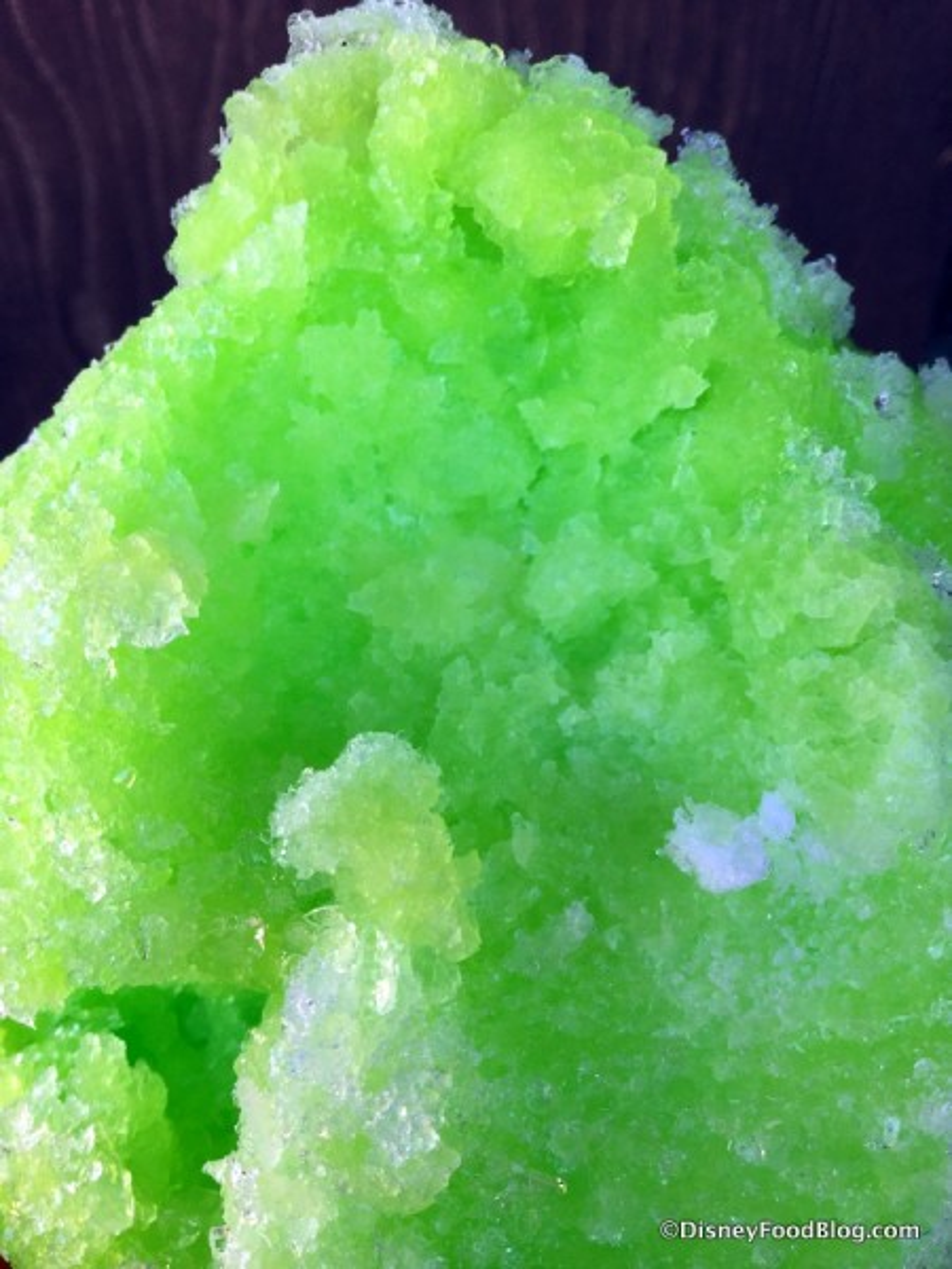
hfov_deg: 45.4
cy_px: 634
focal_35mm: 31
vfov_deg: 58.4
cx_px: 476
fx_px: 1137
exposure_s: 1/120
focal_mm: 3.3
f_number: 2.4
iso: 32
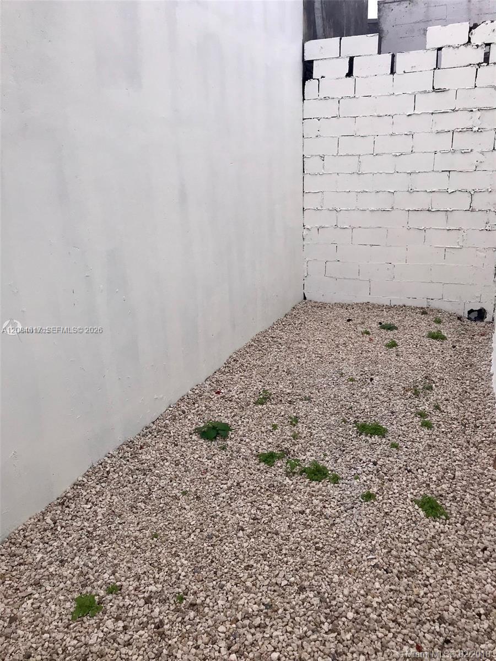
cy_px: 330
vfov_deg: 63.4
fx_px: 535
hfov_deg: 49.7
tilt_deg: -16.4
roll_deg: +2.2
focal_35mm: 28
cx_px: 248
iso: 20
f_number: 1.8
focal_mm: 3.99
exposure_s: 1/1030
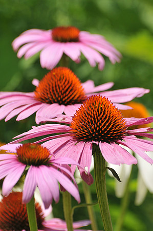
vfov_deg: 4.6
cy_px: 116
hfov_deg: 3.0
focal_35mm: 450
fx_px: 2875
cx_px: 76
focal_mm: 300
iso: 200
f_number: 9
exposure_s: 1/320
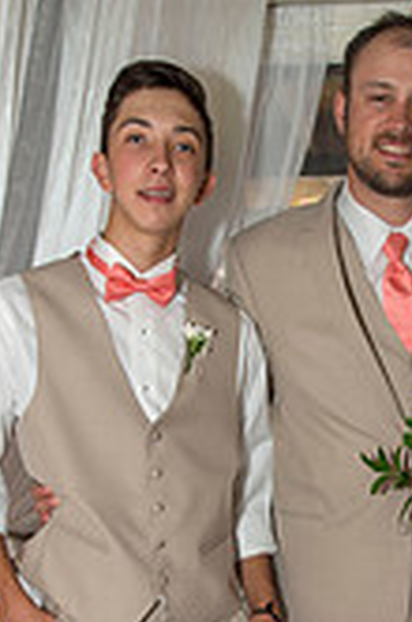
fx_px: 1120
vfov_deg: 29.9
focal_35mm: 65
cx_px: 369
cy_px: 540
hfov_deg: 20.4
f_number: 3.2
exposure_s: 1/100
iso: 200
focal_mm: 24
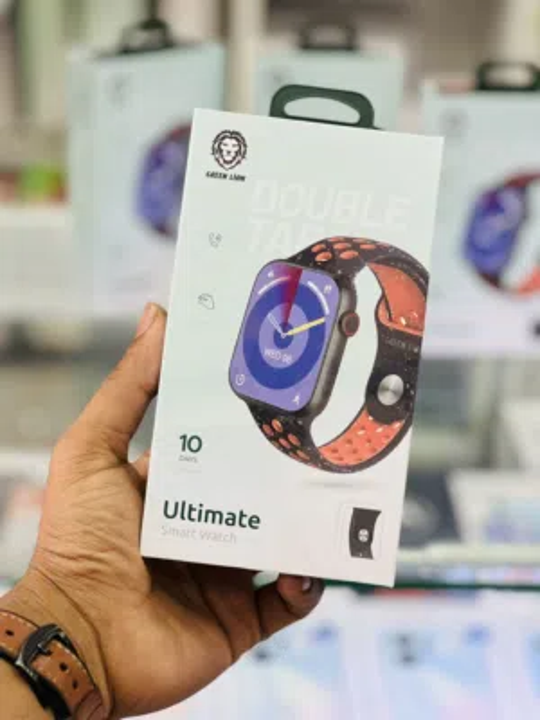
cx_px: 270
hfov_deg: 19.1
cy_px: 360
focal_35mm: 77
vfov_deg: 25.3
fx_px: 1602
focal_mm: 9
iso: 160
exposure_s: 1/100
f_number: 2.8
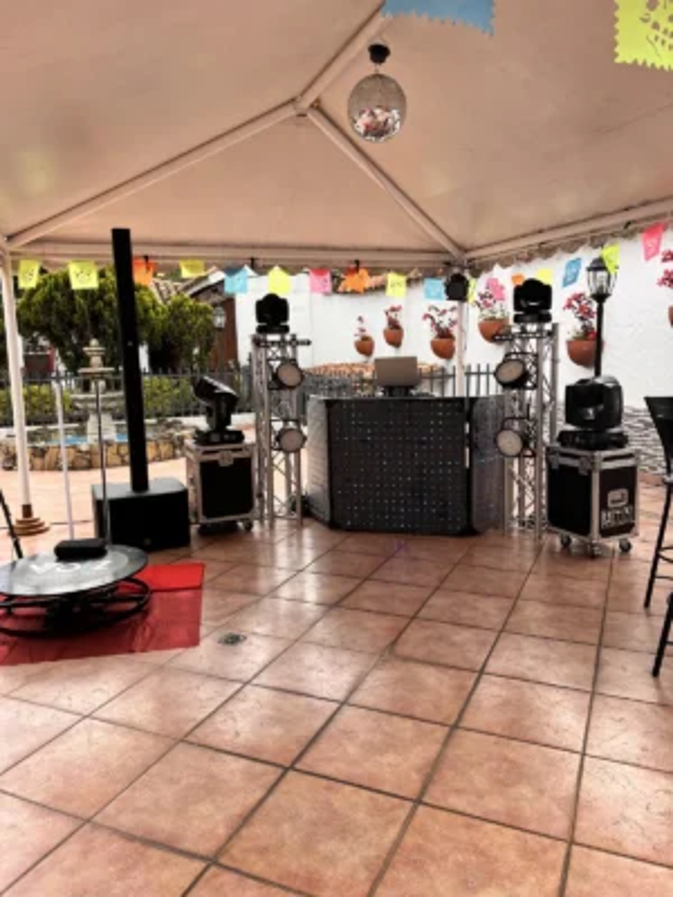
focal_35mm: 26
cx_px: 336
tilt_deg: -9.1
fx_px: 674
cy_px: 448
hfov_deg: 53.1
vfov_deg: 67.3
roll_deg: +1.5
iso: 50
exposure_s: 1/452
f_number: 1.5
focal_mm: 5.7
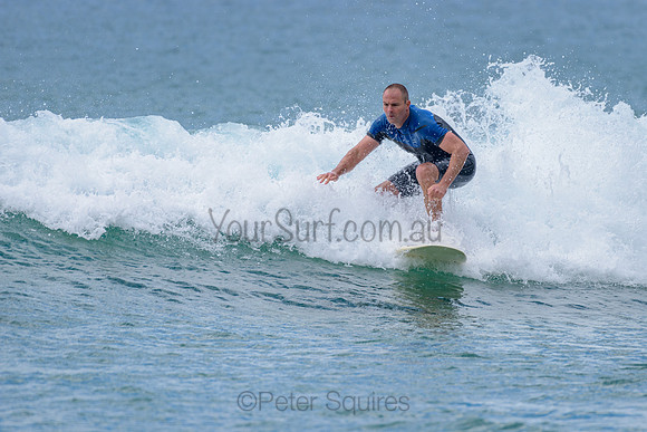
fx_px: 11025
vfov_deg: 2.2
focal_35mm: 613
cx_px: 397
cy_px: 175
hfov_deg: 3.4
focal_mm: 500
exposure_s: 1/2000
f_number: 5.6
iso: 400
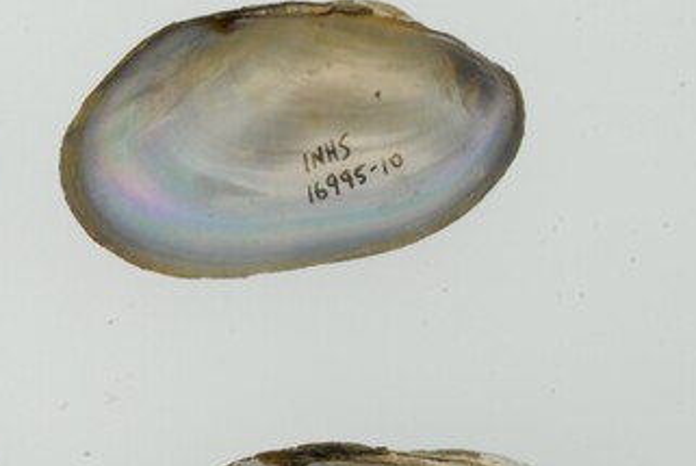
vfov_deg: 6.2
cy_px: 226
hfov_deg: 9.0
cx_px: -260
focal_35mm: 224
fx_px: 4337
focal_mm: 60
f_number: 32
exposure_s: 1/13
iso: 100
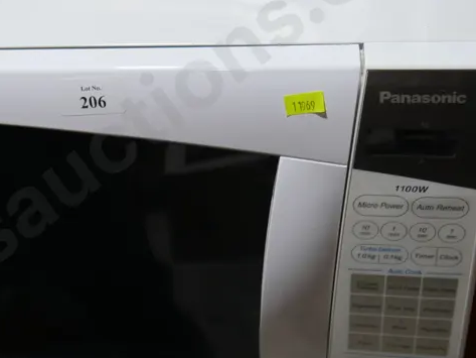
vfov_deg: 22.6
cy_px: 174
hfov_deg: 29.0
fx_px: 894
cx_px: 78
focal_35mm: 65
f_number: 3.6
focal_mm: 15
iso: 200
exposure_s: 1/100
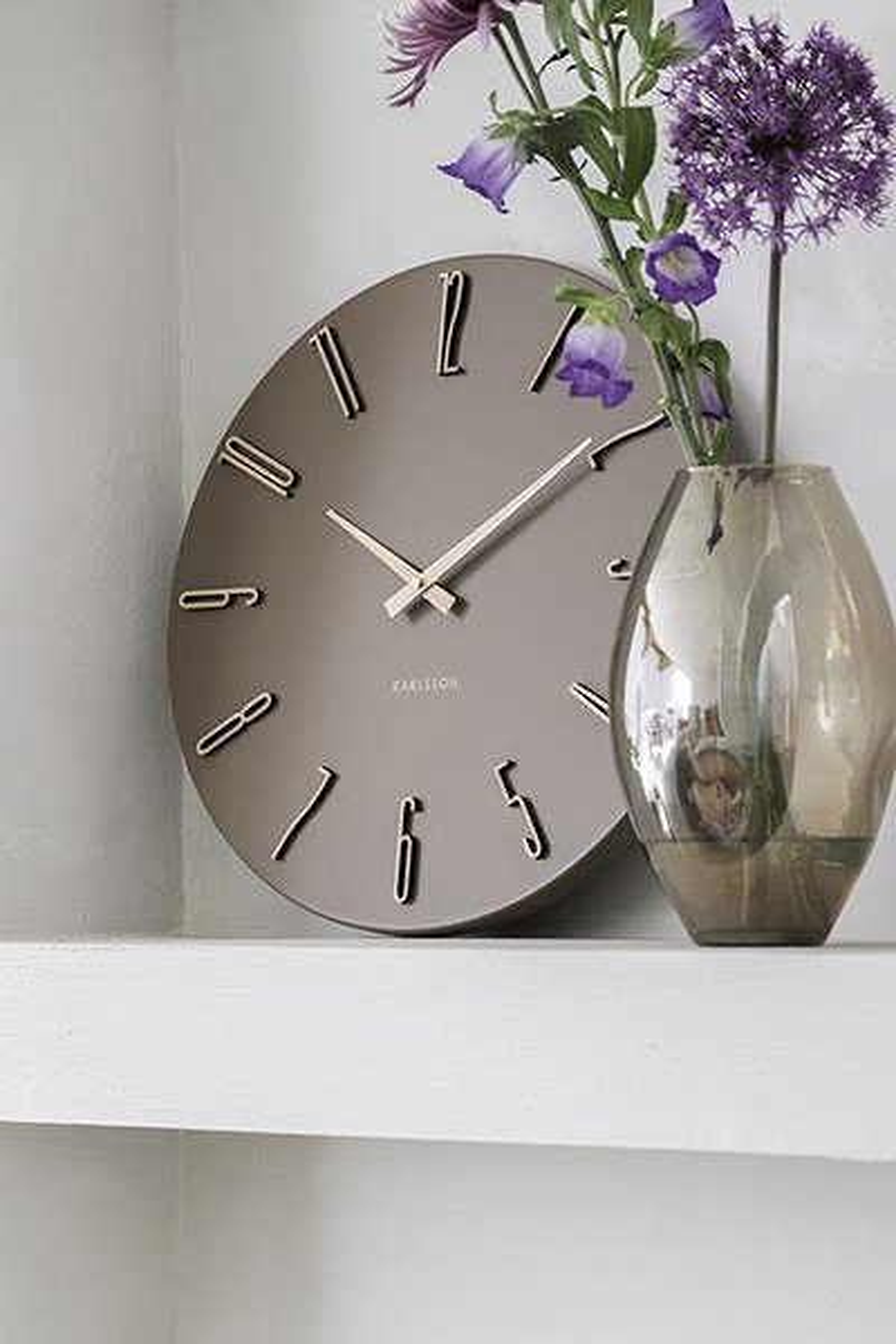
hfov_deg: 13.0
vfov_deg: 19.5
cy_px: 672
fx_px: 3920
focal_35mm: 105
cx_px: 448
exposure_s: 1/8
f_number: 5
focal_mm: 105
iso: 320
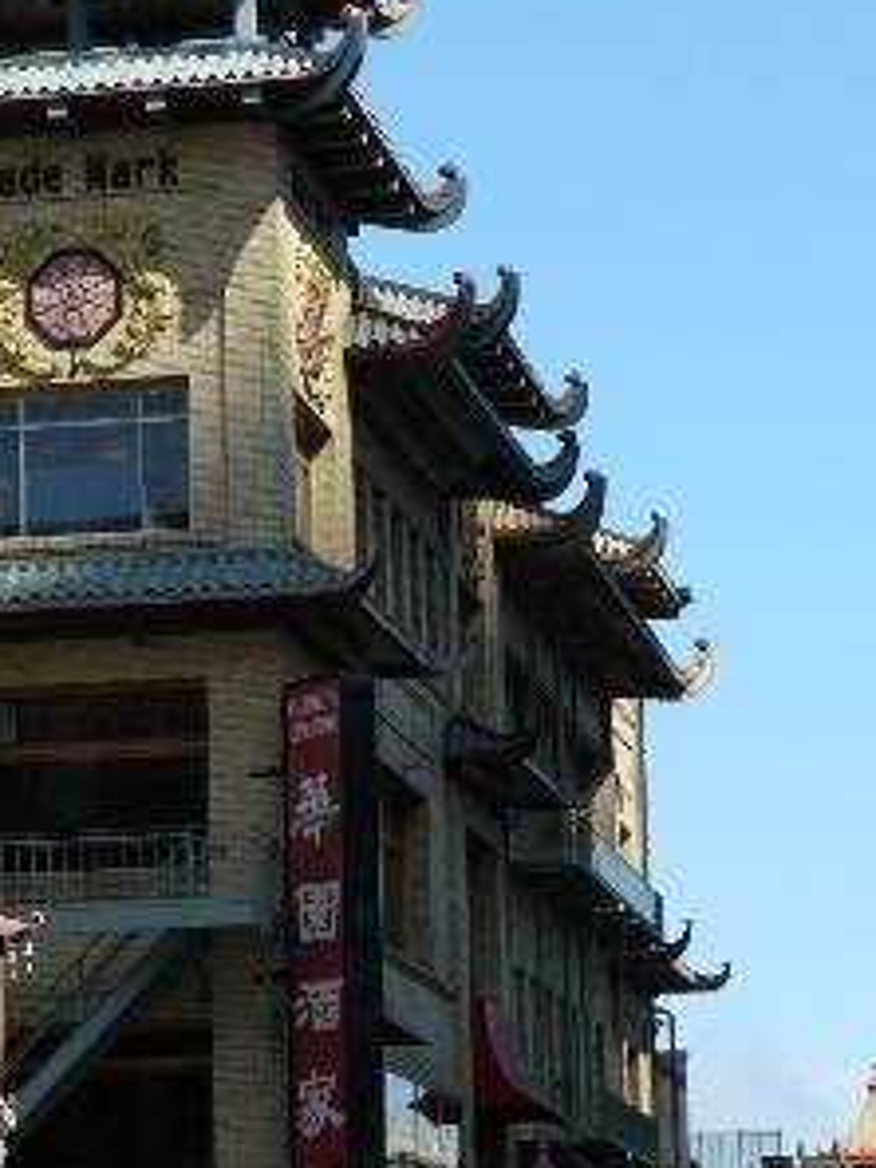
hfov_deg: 10.0
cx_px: 215
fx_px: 4994
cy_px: 288
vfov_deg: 13.3
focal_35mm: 148
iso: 100
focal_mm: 14.9
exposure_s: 1/320
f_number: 5.6
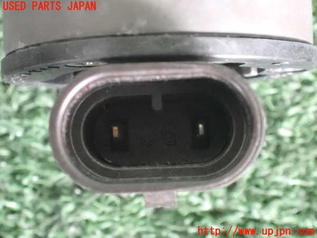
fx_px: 916
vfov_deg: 14.8
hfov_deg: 19.6
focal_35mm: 100
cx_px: 158
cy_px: 119
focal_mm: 18
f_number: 4.9
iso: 6400
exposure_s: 1/40
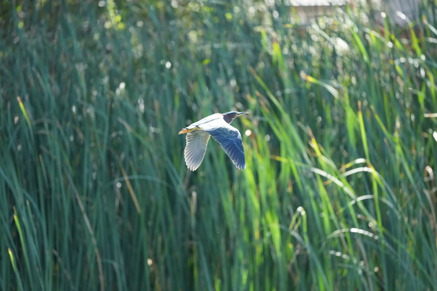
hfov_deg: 5.2
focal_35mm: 400
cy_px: 146
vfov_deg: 3.4
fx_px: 4855
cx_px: 218
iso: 4000
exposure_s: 1/2500
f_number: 4.5
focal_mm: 400
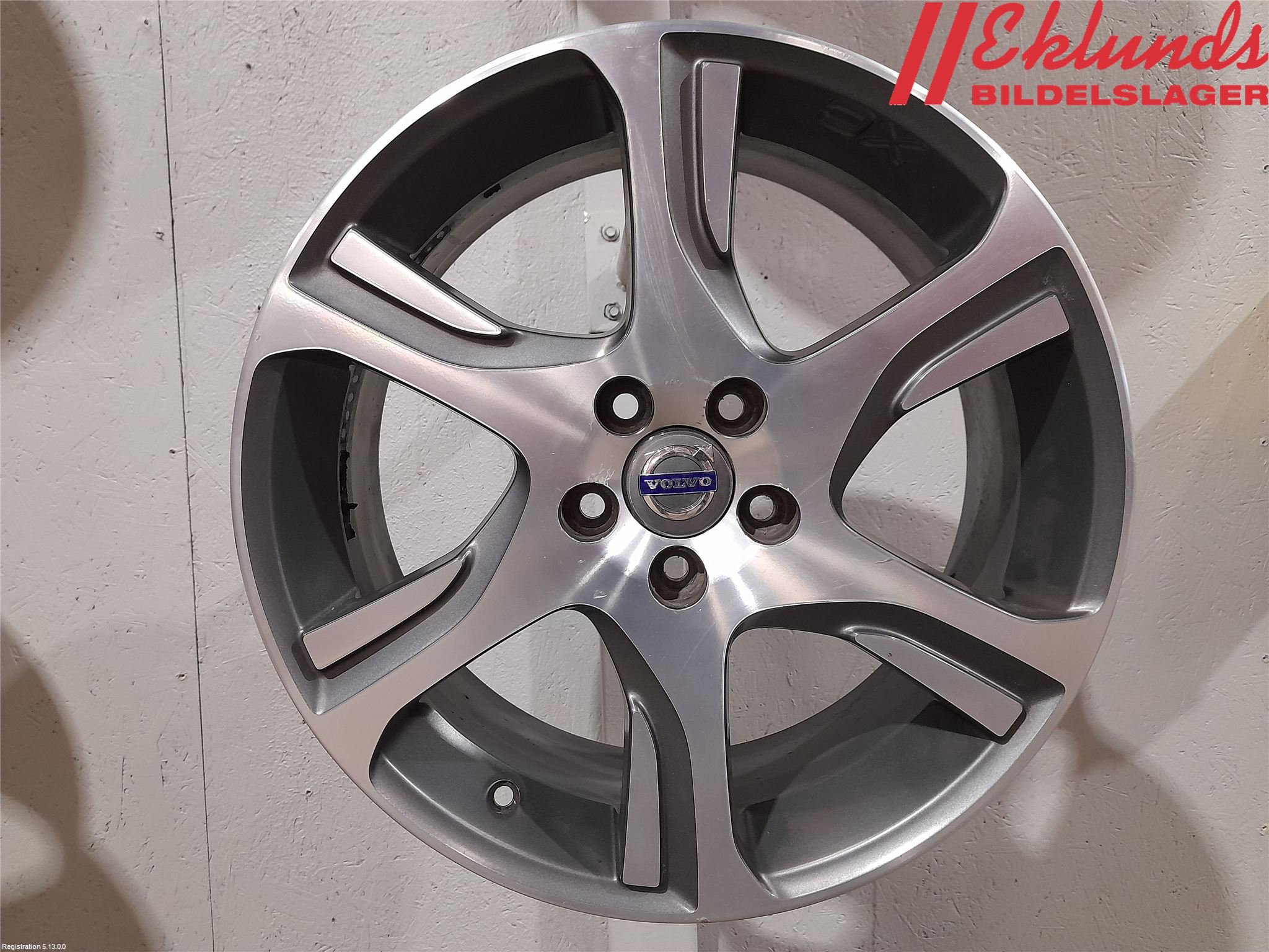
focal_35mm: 25
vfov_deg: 54.9
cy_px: 476
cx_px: 634
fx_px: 916
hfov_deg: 69.4
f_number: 2
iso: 320
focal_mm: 4.6
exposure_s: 1/50
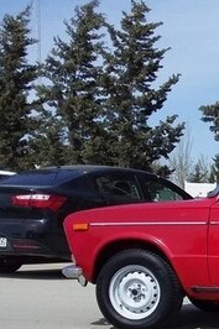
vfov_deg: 24.9
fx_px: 731
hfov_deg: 14.7
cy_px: 274
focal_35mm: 80
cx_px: 407
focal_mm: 3.3
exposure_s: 1/1943
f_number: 2.2
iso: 40
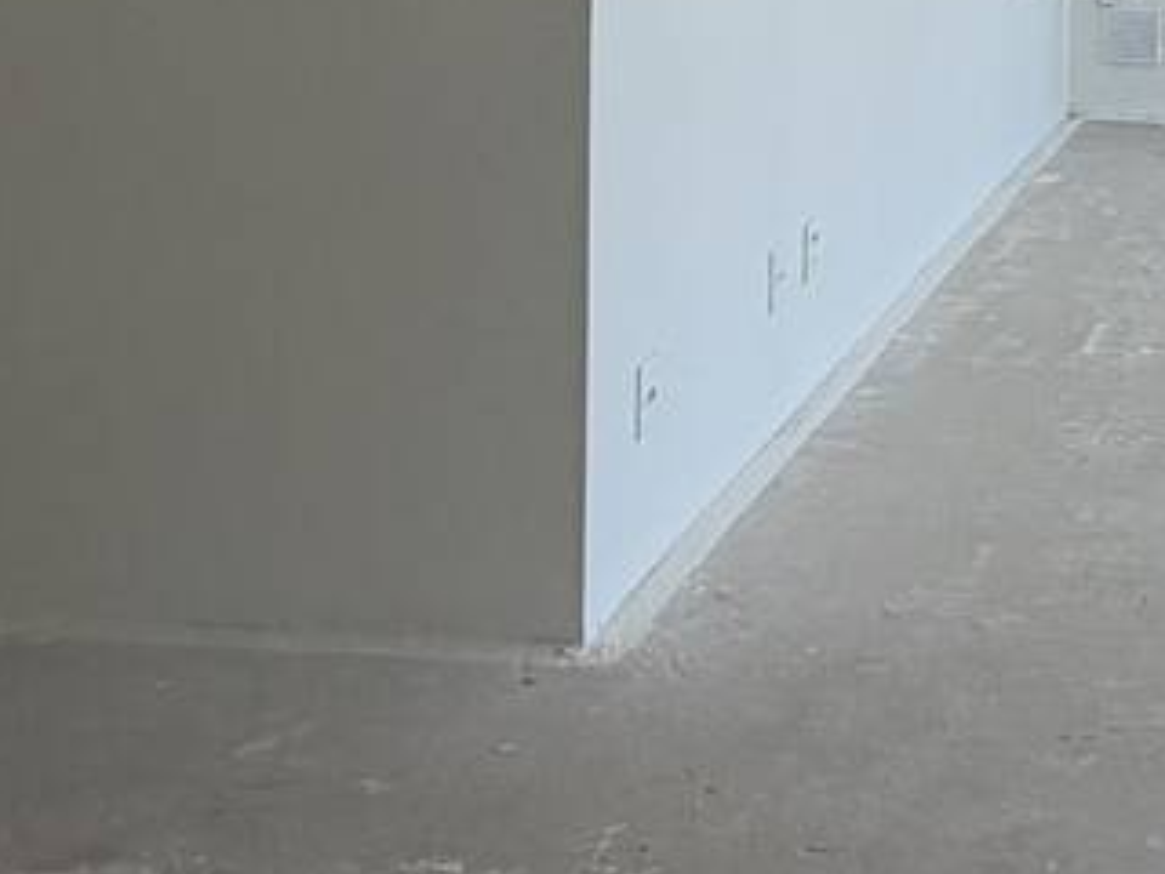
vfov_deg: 20.9
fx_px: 2120
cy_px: -299
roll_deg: -1.8
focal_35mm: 63
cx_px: 1380
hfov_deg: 27.3
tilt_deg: -1.2
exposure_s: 1/217
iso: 50
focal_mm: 2.22
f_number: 2.2
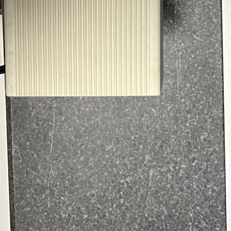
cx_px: 189
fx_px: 649
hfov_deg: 19.9
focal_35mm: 86
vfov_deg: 17.4
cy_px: -151
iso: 100
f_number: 1.5
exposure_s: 1/50
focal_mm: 5.7
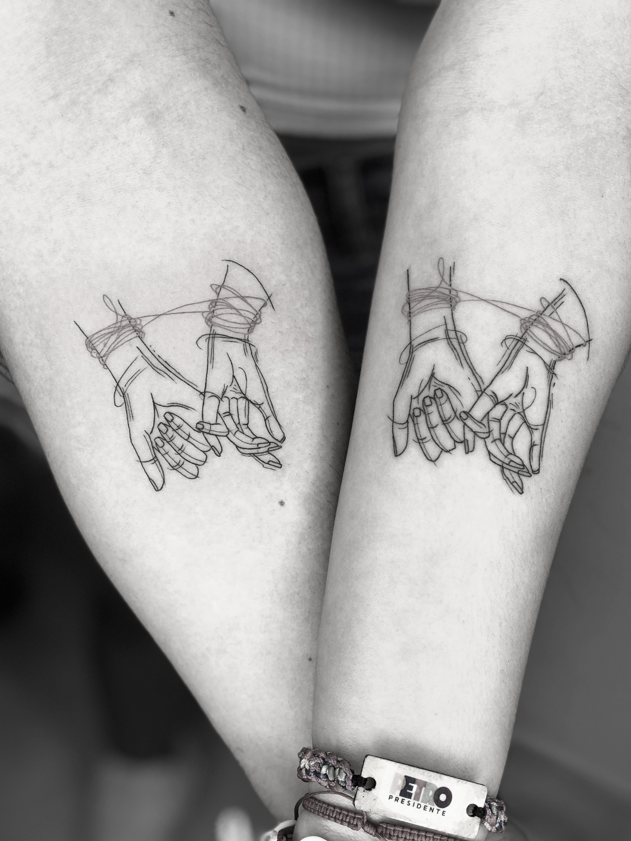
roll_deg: -4.2
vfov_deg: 33.8
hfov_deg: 25.7
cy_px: 420
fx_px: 1385
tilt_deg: -43.8
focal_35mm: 57
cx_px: 316
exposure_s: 1/120
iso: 32
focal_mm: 6.6
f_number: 2.8
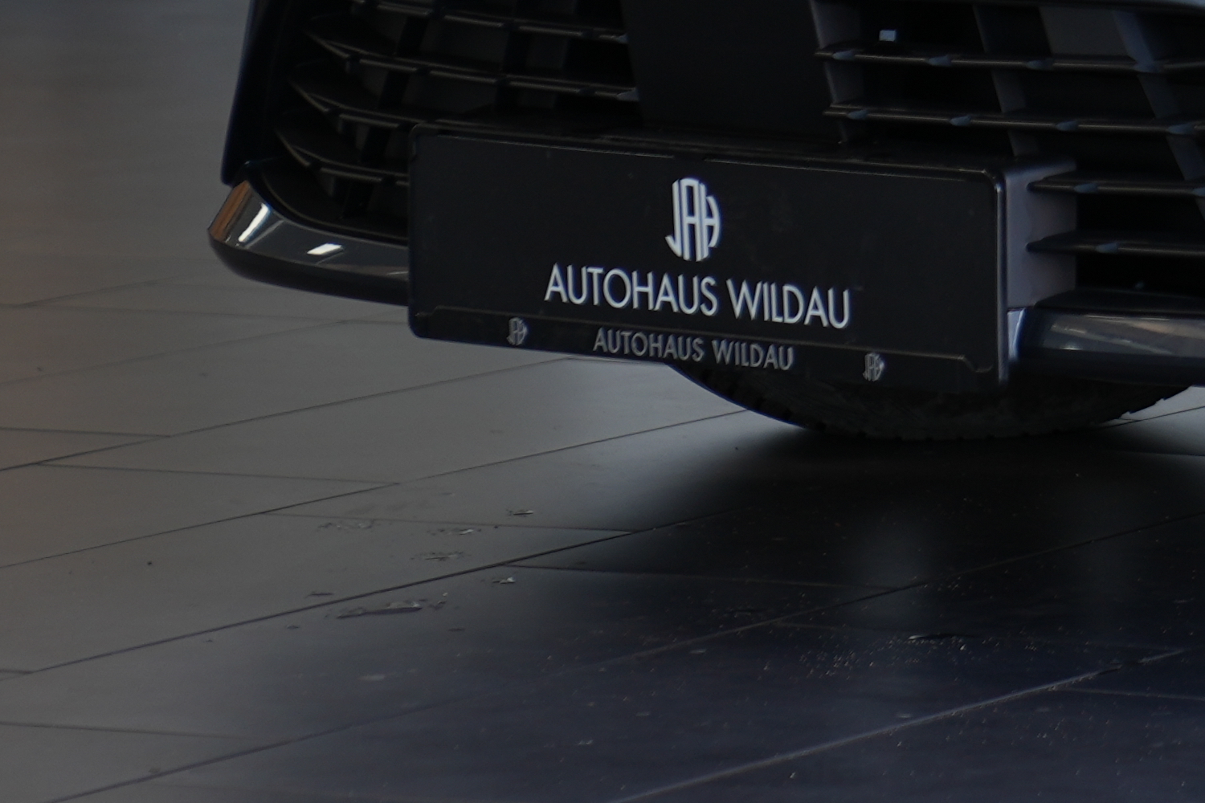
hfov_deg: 6.6
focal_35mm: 299
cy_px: -773
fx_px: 10007
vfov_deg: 4.5
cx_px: 2555
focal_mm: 64
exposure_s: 1/80
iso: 125
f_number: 2.8
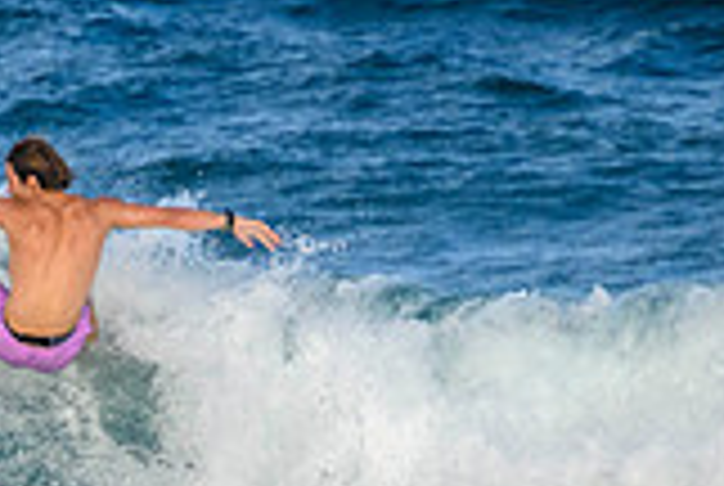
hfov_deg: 0.7
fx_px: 57906
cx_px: -216
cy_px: 529
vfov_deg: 0.5
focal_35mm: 2874
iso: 1600
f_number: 11
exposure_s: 1/1600
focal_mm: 800
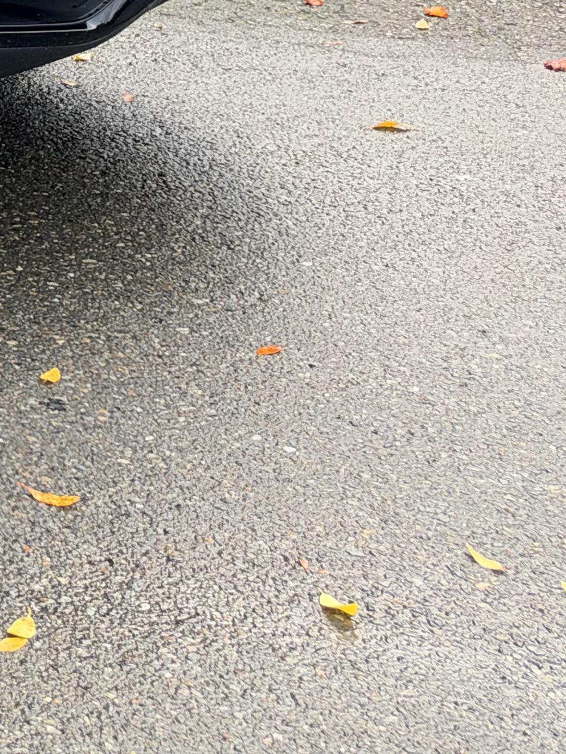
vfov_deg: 17.6
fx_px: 2158
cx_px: -733
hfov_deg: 12.3
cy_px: -402
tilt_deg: -4.2
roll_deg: +1.1
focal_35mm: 99
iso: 160
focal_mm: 6.93
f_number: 1.8
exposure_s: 1/218
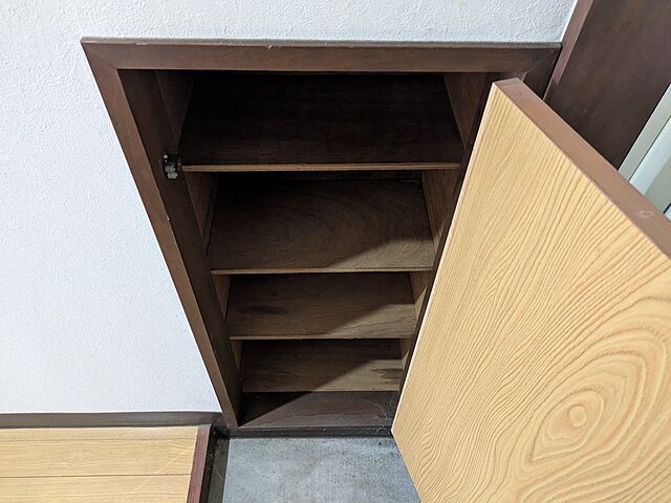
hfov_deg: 69.4
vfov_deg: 54.9
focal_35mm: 25
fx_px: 485
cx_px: 336
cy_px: 252
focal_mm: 5.43
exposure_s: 1/24
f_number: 1.89
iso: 703
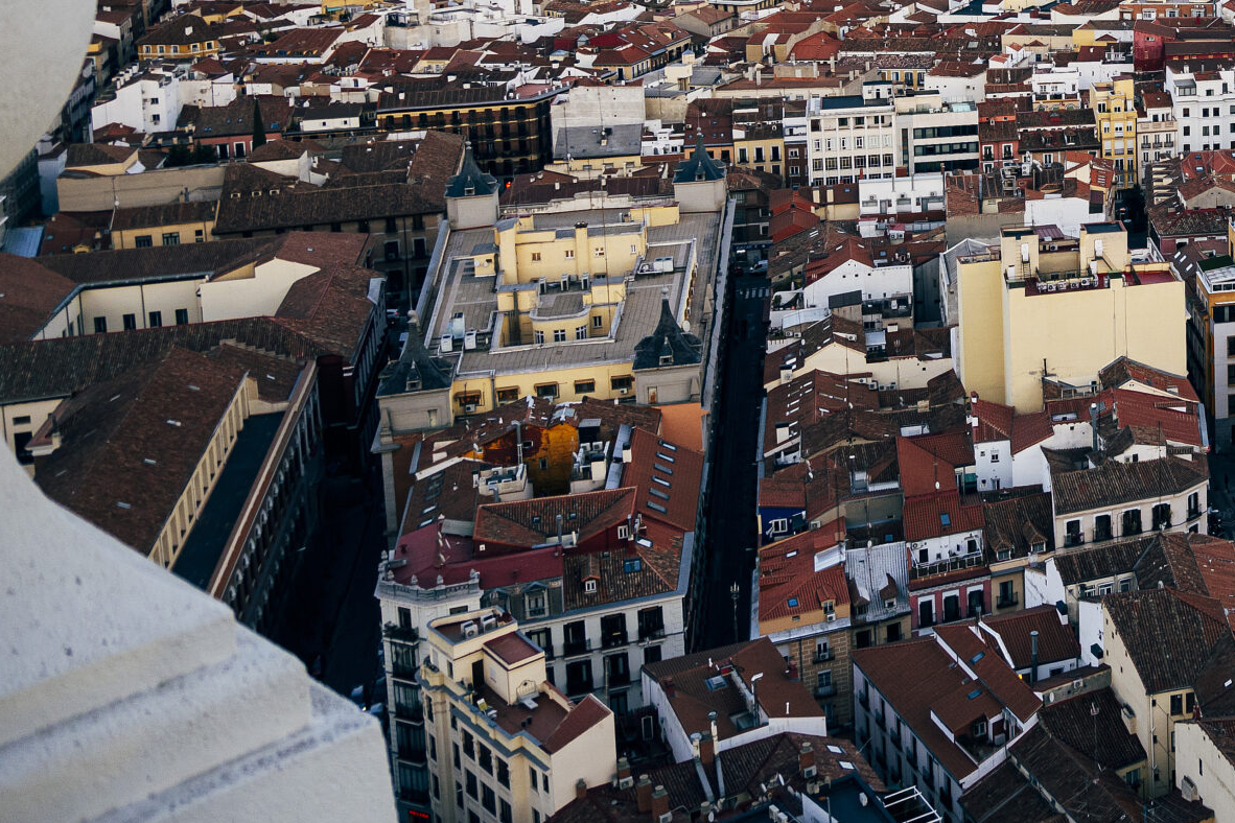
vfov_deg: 24.5
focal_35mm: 52
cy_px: -53
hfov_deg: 33.7
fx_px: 1784
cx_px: 1324
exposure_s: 1/125
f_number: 3.5
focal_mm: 16
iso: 400
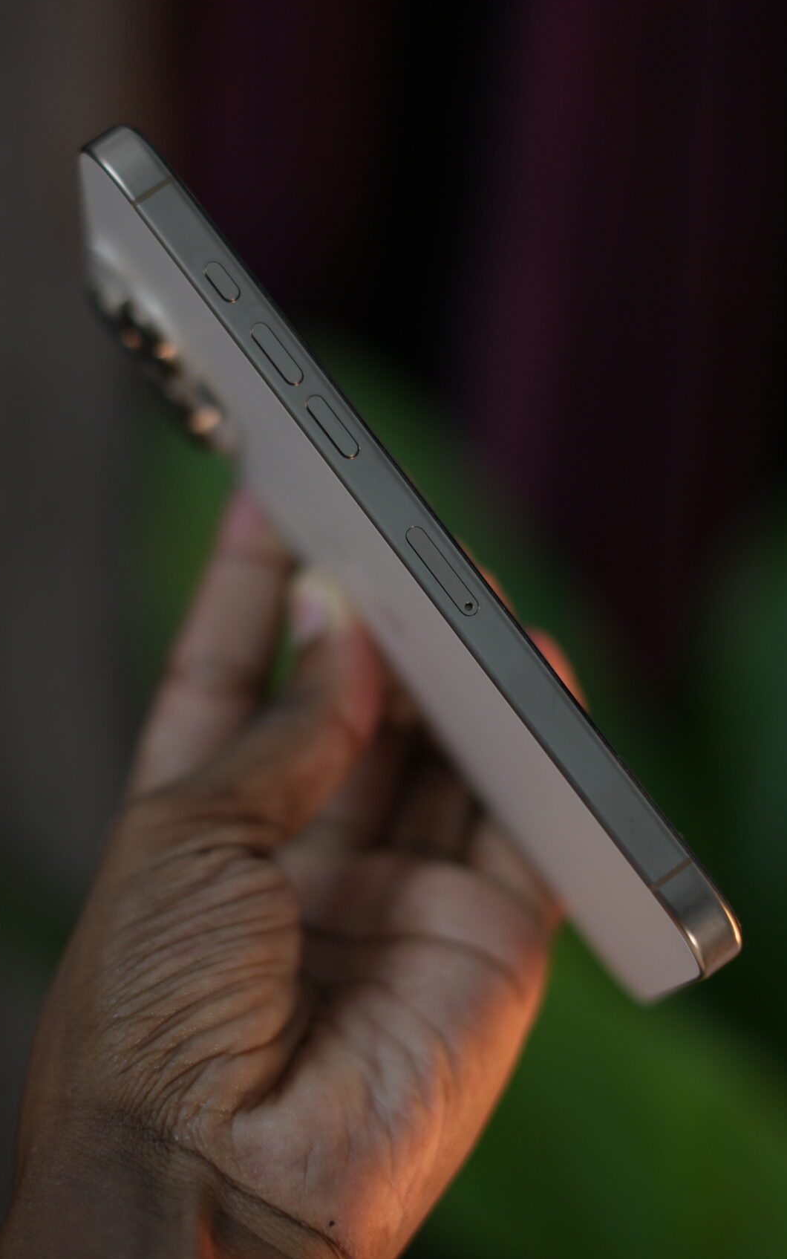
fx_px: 2641
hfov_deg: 16.9
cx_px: 380
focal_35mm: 77
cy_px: 625
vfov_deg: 26.8
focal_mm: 50
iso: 320
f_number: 1.8
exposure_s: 1/100
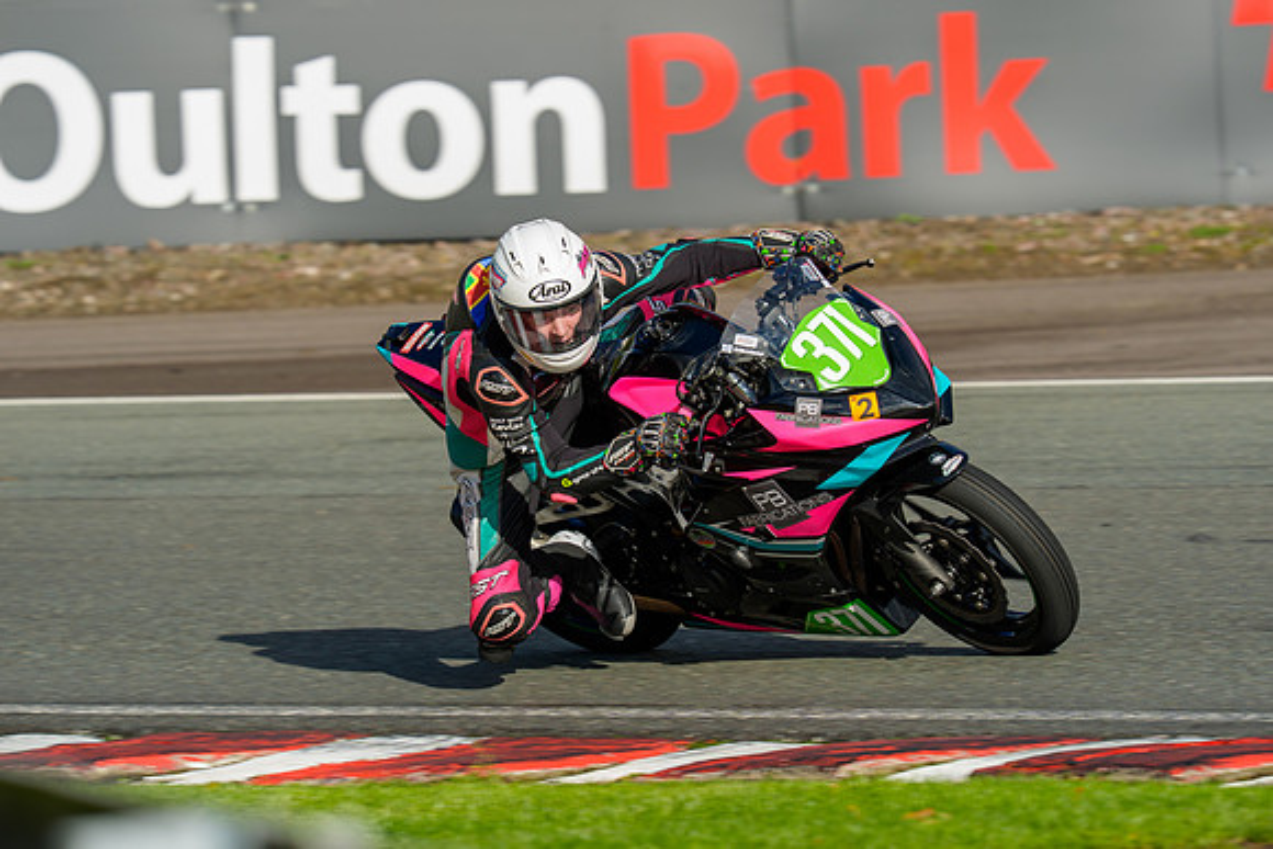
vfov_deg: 3.3
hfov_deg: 5.0
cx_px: 653
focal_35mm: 411
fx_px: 14523
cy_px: 414
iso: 160
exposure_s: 1/500
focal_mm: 400
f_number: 8
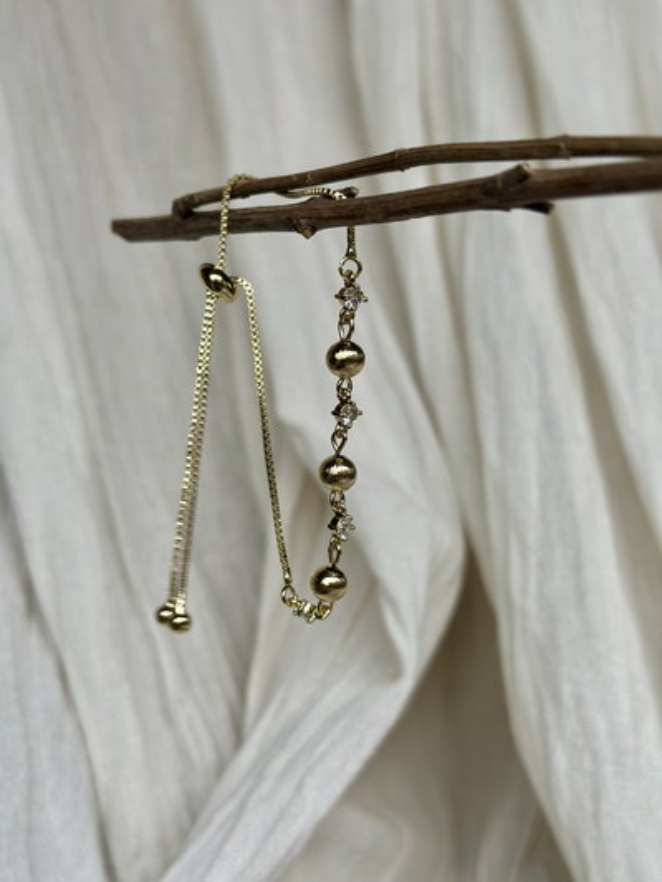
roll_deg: +0.1
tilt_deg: -5.6
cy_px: 441
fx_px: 1223
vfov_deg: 39.6
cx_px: 331
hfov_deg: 30.3
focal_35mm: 48
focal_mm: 6.86
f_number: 1.78
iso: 125
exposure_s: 1/78
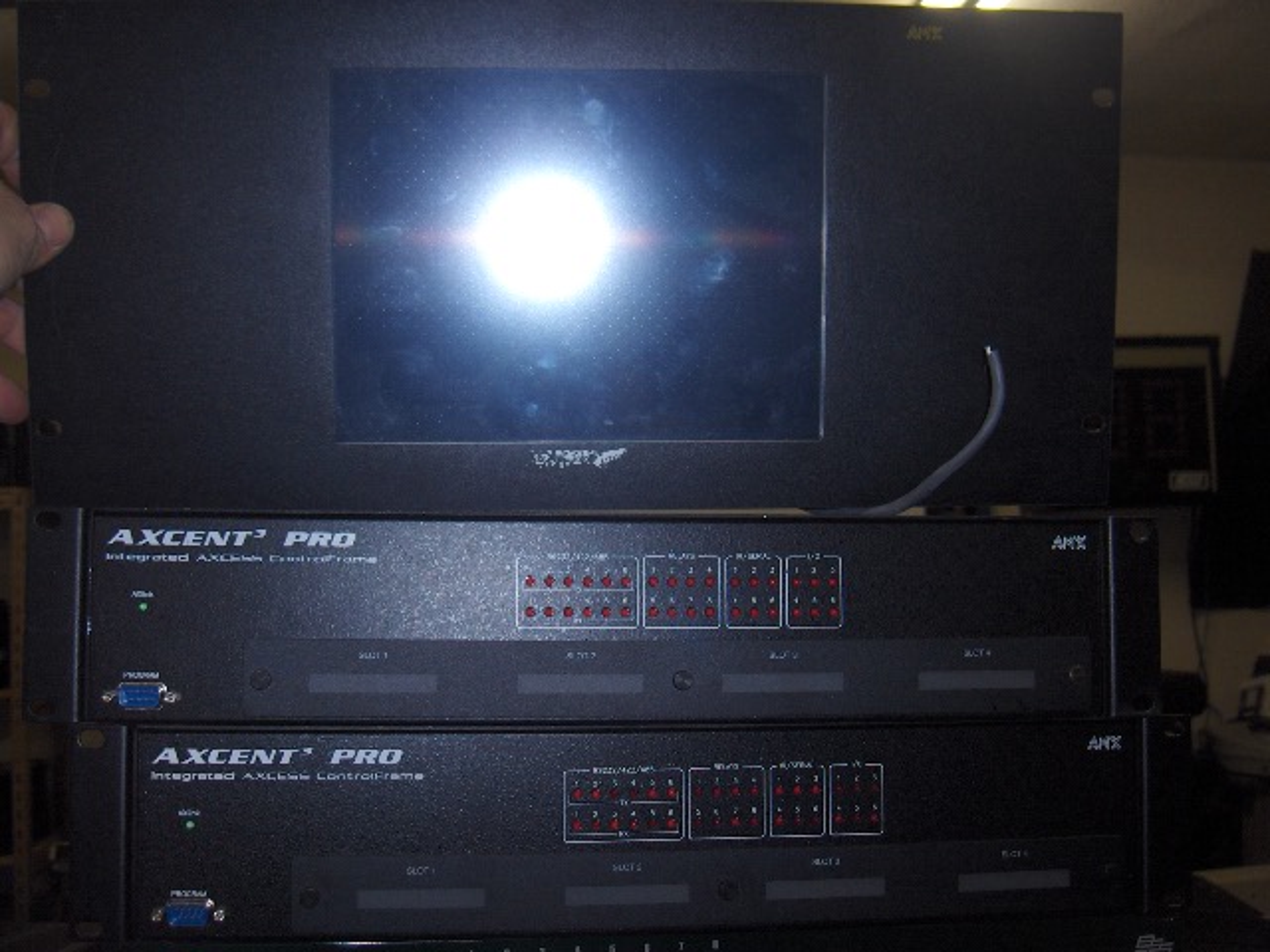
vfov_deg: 36.8
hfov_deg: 47.9
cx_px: 635
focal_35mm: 39
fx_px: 1431
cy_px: 476
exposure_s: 1/60
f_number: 2.8
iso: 100
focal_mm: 8
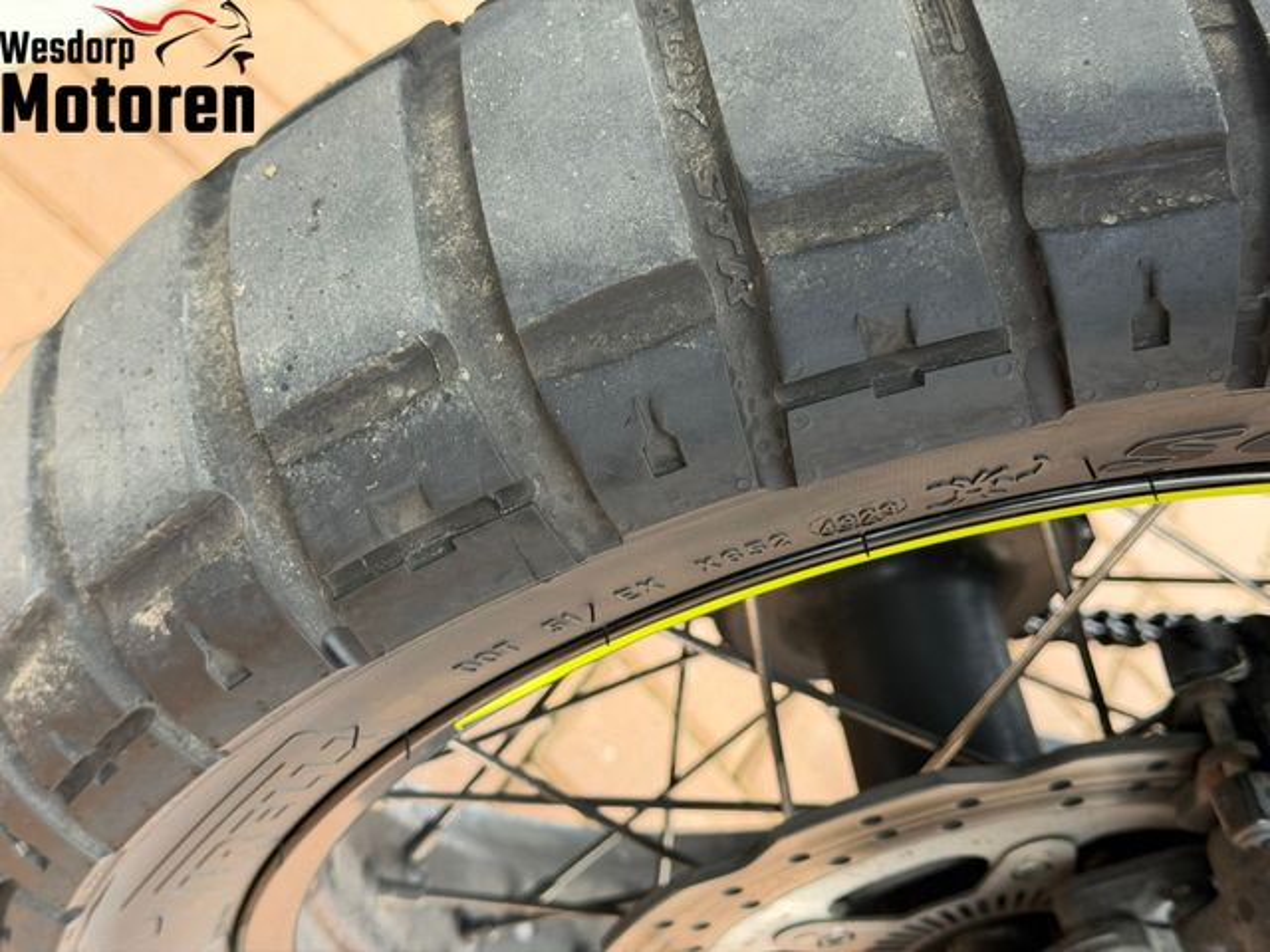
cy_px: 476
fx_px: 1761
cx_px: 635
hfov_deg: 39.7
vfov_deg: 30.3
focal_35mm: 48
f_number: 1.78
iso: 100
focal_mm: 6.76
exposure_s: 1/111
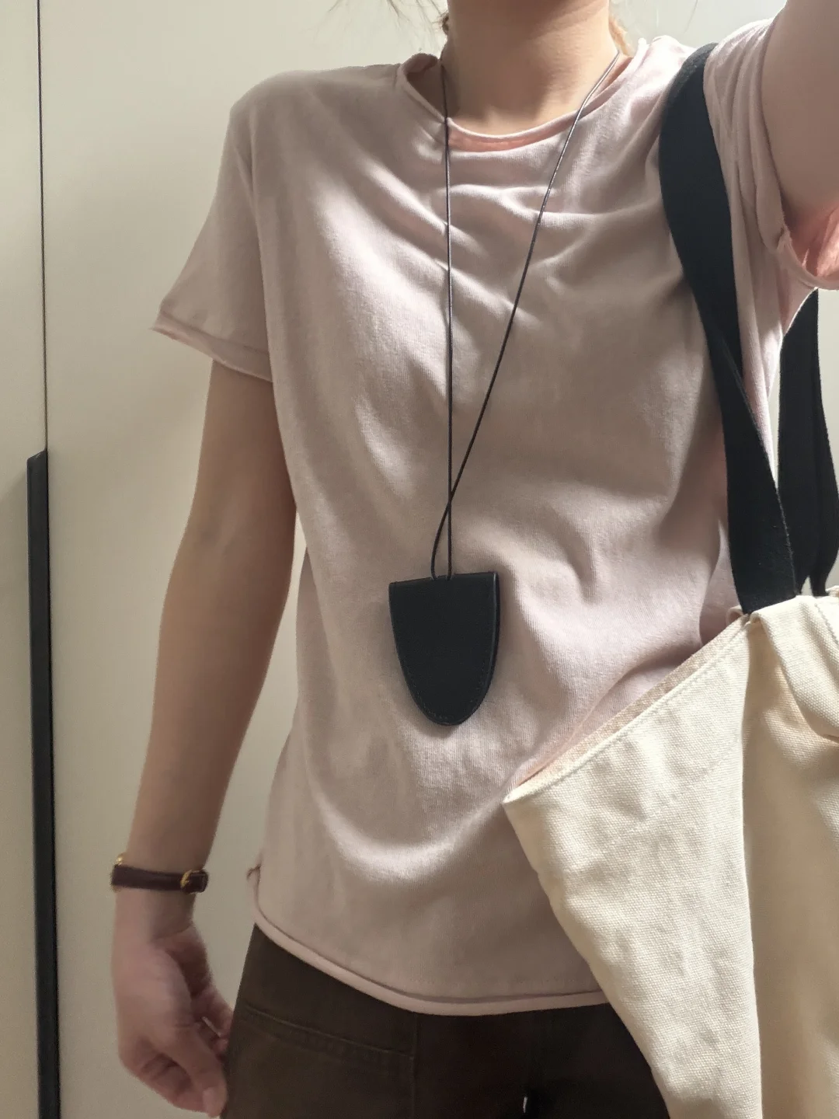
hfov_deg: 46.8
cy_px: 560
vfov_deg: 60.0
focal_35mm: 30
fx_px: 969
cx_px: 420
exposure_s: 1/60
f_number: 1.9
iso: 200
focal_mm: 2.71
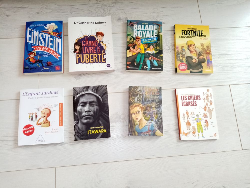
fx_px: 188
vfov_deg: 53.1
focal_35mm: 26
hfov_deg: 67.3
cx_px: 125
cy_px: 94
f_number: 1.8
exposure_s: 1/33.3
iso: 116
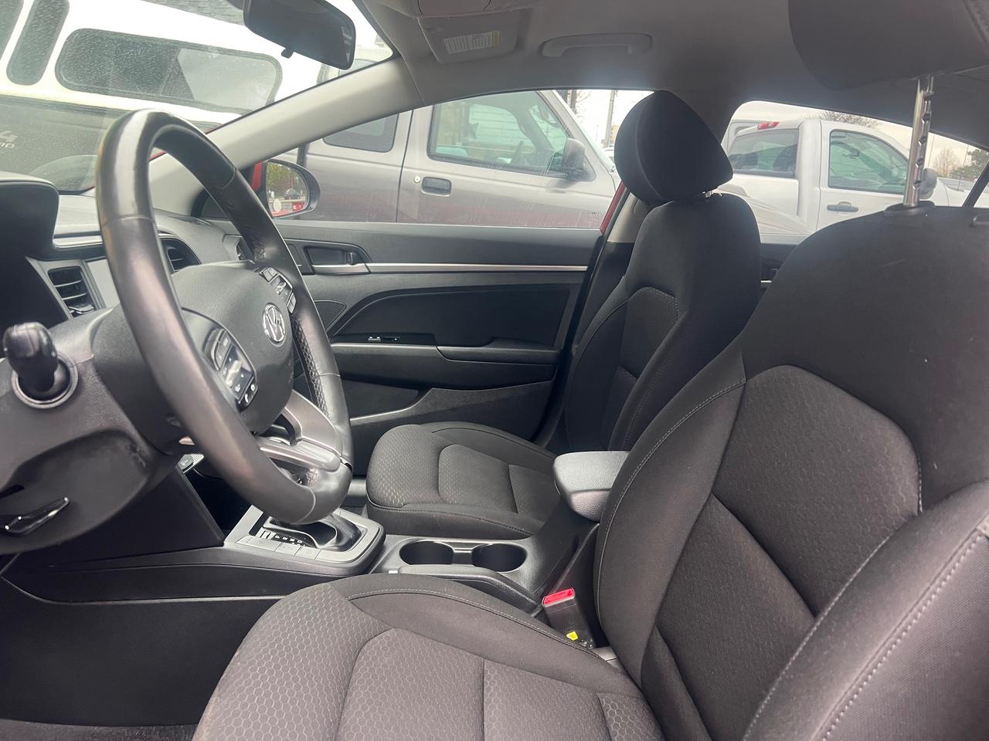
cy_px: 370
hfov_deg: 67.3
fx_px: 743
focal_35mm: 26
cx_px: 494
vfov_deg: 53.1
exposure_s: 1/74
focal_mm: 5.7
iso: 125
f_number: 1.5
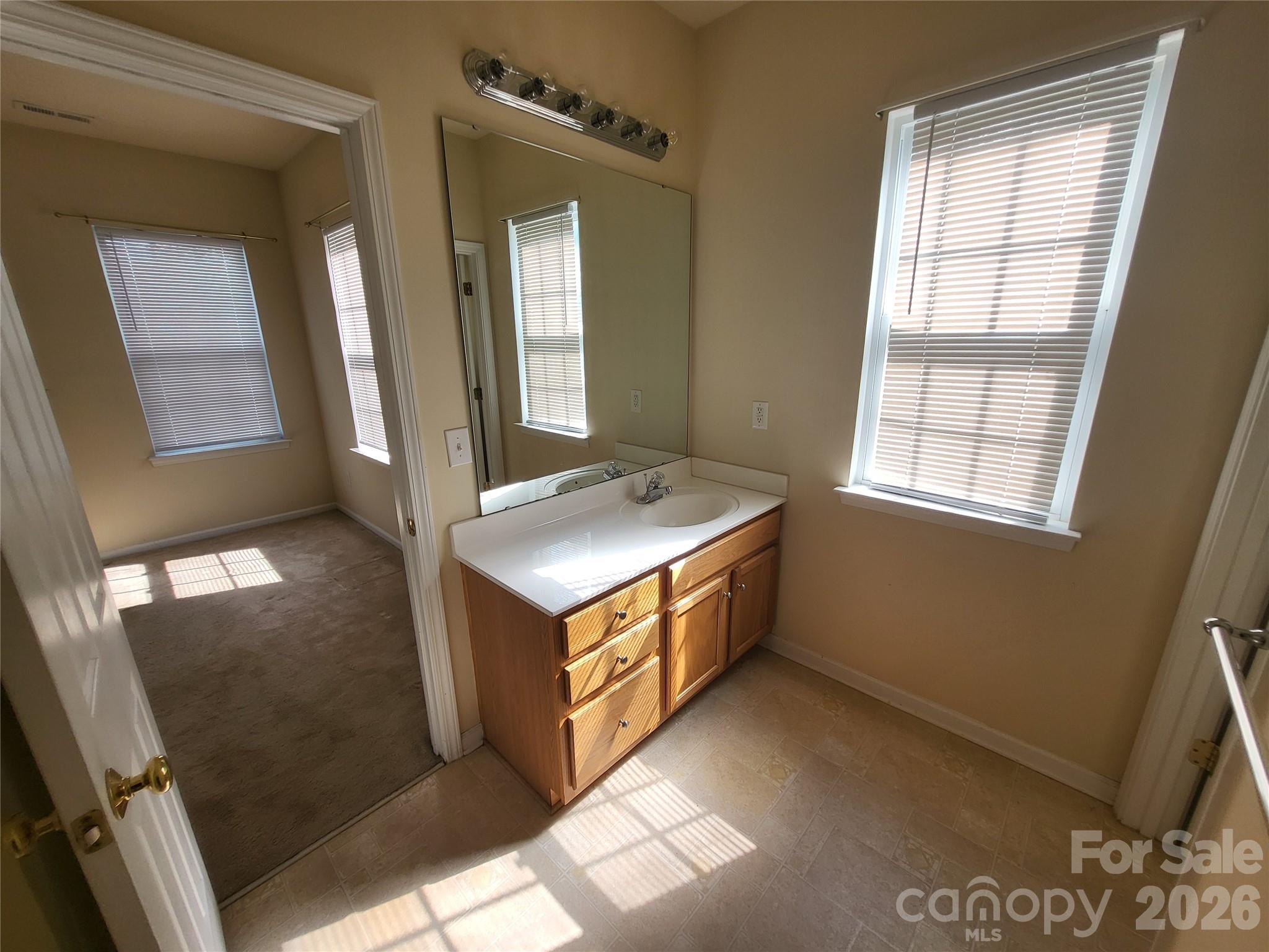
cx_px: 634
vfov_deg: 89.9
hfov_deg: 106.2
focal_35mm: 13
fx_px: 477
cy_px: 476
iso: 32
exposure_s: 1/121
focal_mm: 1.74
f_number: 2.2
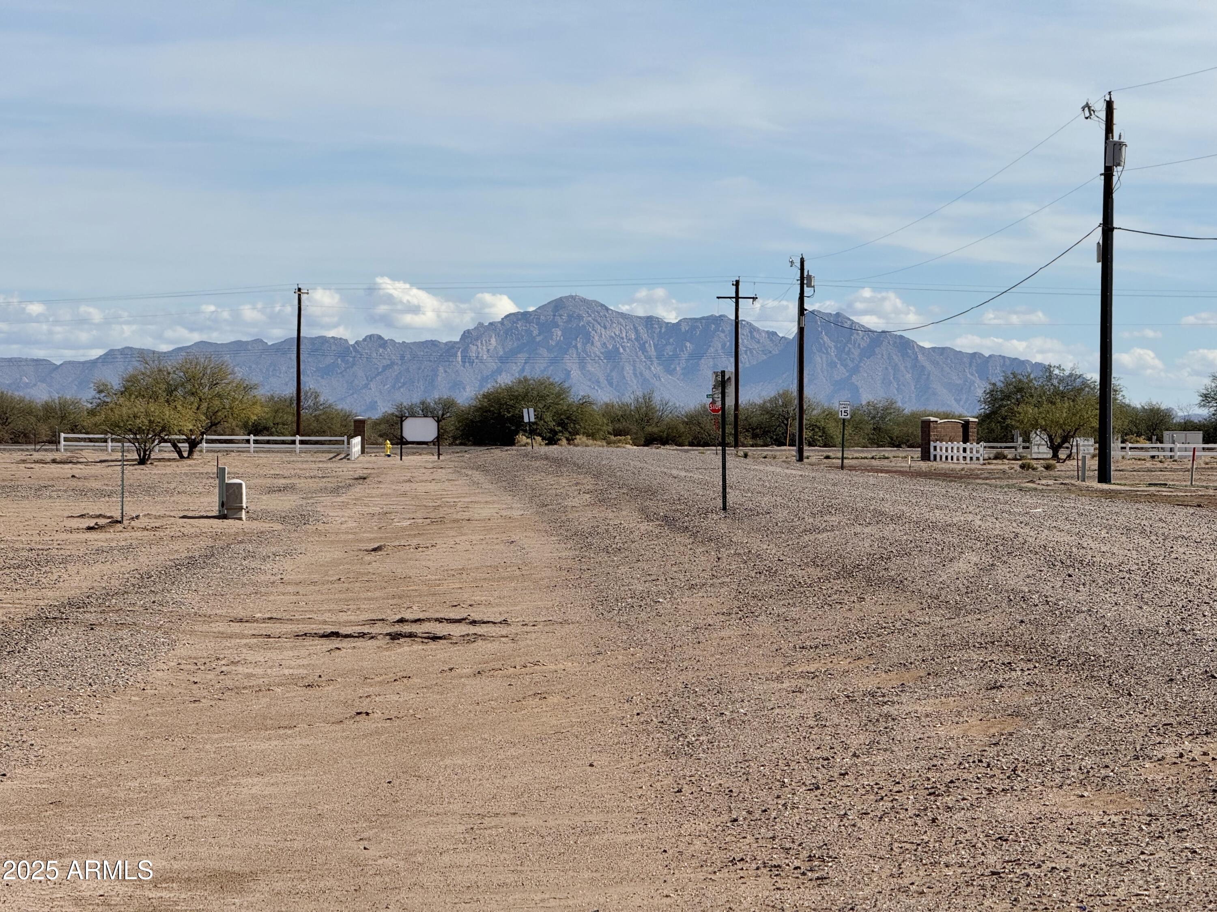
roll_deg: -0.7
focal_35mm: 120
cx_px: 608
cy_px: 456
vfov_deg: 12.3
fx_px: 4219
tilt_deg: -0.9
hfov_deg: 16.4
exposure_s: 1/2439
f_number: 2.8
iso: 50
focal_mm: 15.66
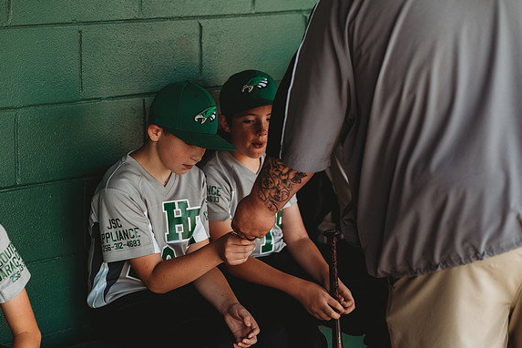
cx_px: 259
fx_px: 1247
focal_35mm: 86
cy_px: 175
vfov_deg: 15.9
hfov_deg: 23.6
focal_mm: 85
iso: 200
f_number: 2.8
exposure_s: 1/250
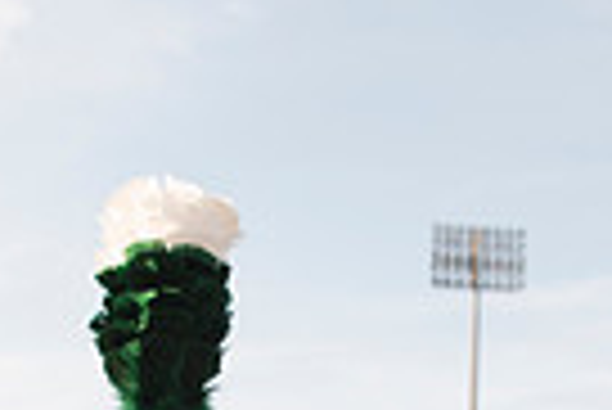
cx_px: 320
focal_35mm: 102
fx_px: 1736
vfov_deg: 12.4
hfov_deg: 20.0
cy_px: 719
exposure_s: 1/640
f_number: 5
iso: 320
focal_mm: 24
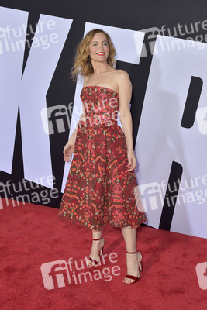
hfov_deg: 35.1
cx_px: 104
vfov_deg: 50.7
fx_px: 327
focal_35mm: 38
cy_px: 155
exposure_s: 1/250
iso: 320
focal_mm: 38
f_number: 6.3
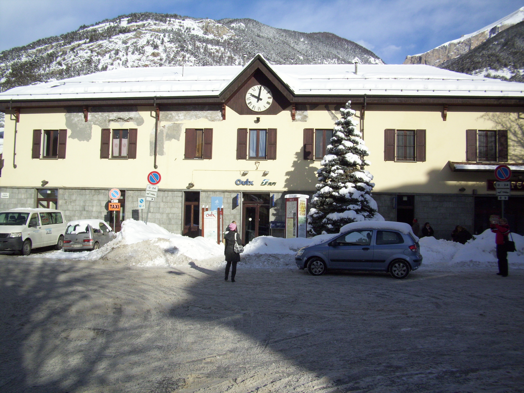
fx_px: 515
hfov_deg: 54.0
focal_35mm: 34
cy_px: 196
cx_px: 262
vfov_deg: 41.8
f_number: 5.6
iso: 80
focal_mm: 5.7
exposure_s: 1/500
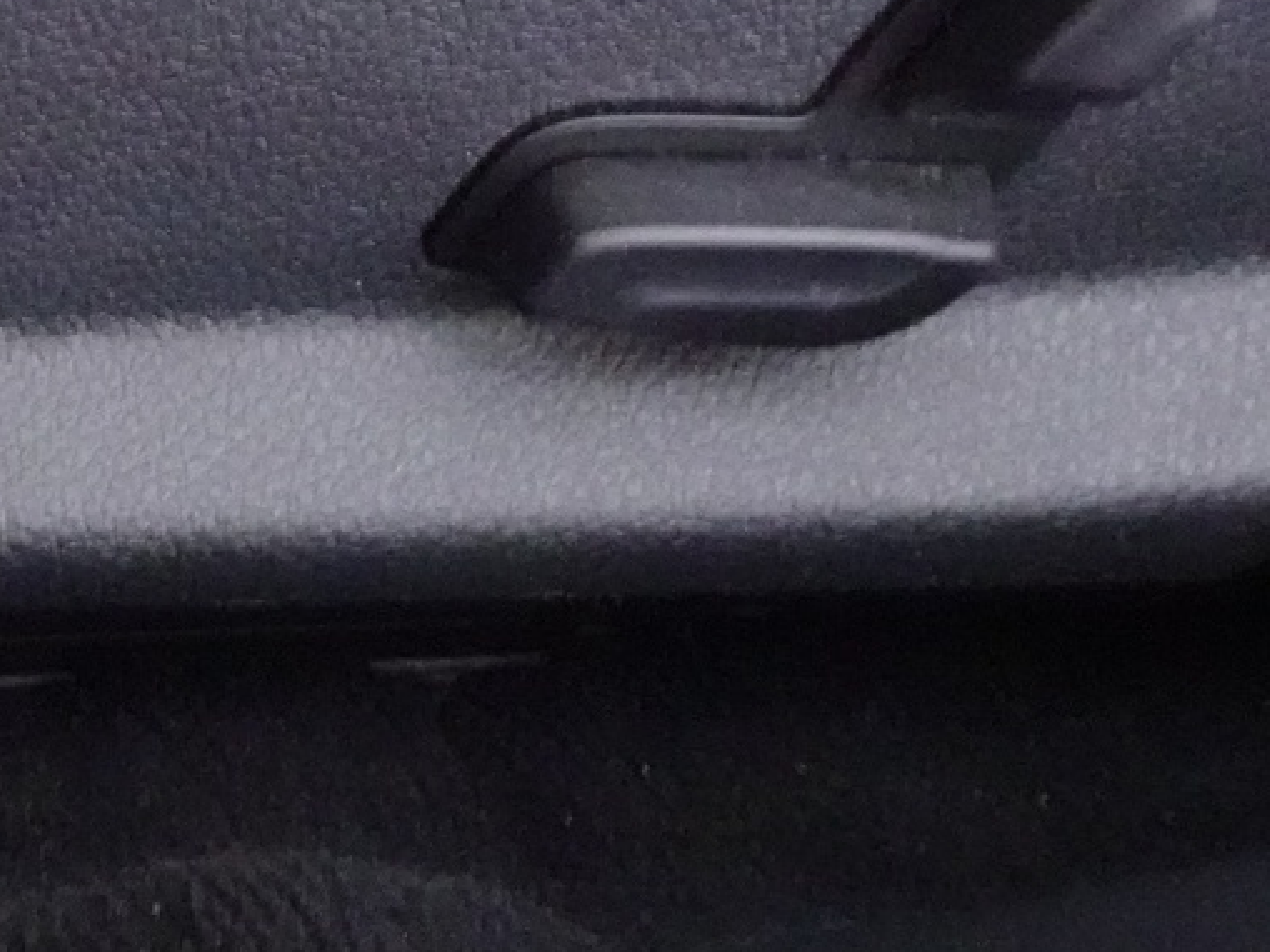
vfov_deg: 20.5
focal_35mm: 68
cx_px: 72
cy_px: -127
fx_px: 2495
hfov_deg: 27.3
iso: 2000
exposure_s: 1/8
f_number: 3.5
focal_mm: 4.25
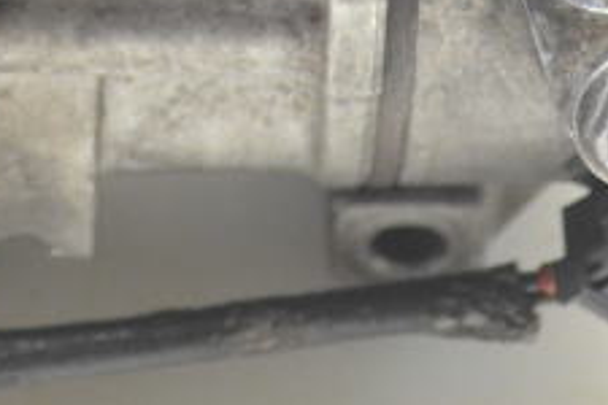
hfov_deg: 7.5
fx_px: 4610
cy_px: -259
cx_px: -78
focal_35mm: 273
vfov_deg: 5.0
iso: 2500
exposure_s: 1/100
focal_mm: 40
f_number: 5.3
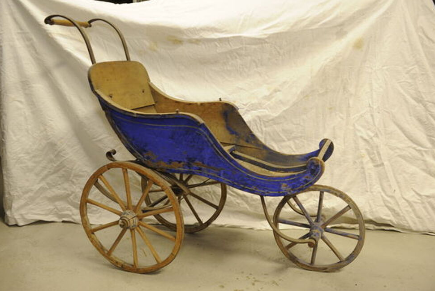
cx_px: 220
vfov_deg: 36.9
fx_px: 435
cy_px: 143
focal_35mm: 36
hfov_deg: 53.1
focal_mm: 35
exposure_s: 1/30
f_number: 3.5
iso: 800
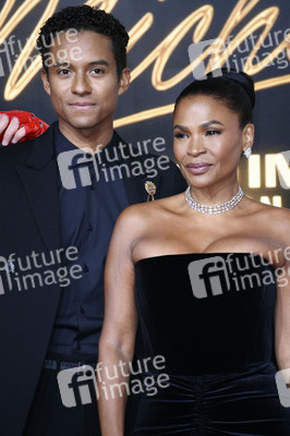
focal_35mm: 300
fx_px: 3631
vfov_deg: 6.9
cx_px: 145
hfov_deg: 4.6
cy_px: 218
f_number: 5.6
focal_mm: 300
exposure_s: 1/250
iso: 500
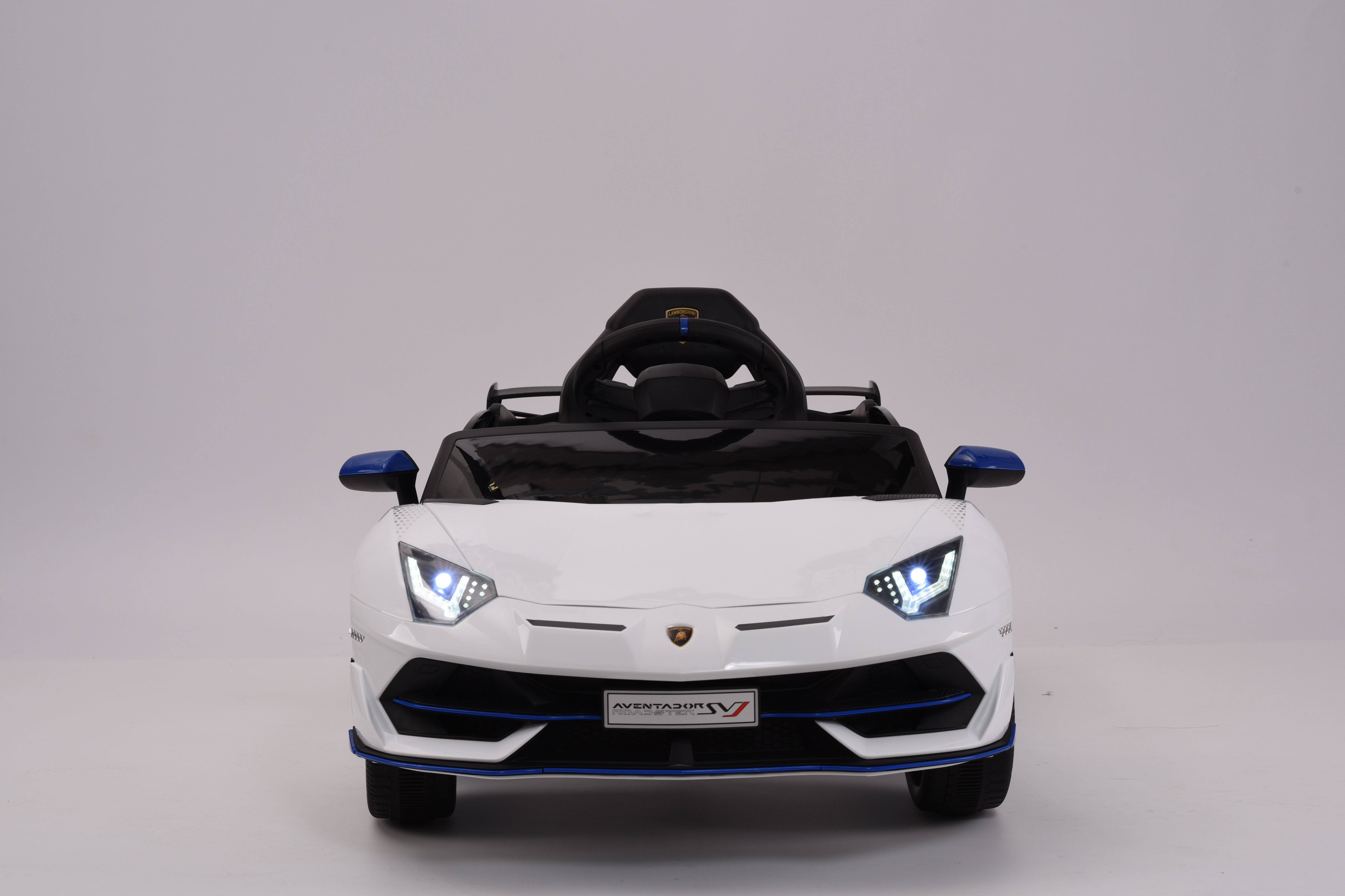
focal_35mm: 58
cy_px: 448
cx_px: 672
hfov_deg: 34.5
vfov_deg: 23.4
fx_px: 2167
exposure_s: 1/10
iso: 100
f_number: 13
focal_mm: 58
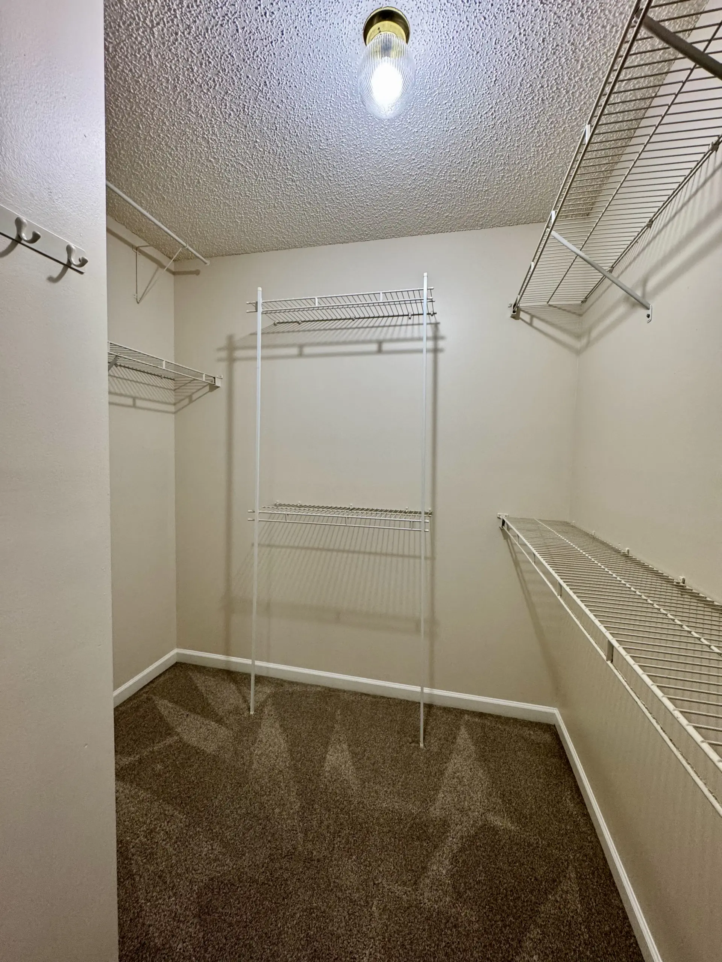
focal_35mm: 14
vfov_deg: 102.1
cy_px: 481
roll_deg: -0.2
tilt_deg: -3.6
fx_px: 389
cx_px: 361
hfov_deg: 85.7
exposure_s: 1/60
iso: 200
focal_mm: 2.22
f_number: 2.2
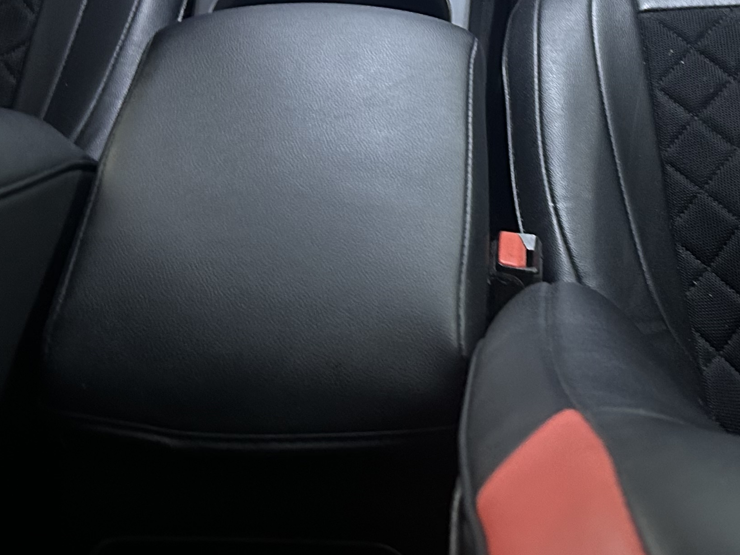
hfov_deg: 30.2
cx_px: 437
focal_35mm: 64
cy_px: 44
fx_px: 1368
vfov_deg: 22.3
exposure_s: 1/17
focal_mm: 5.7
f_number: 1.5
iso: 1250
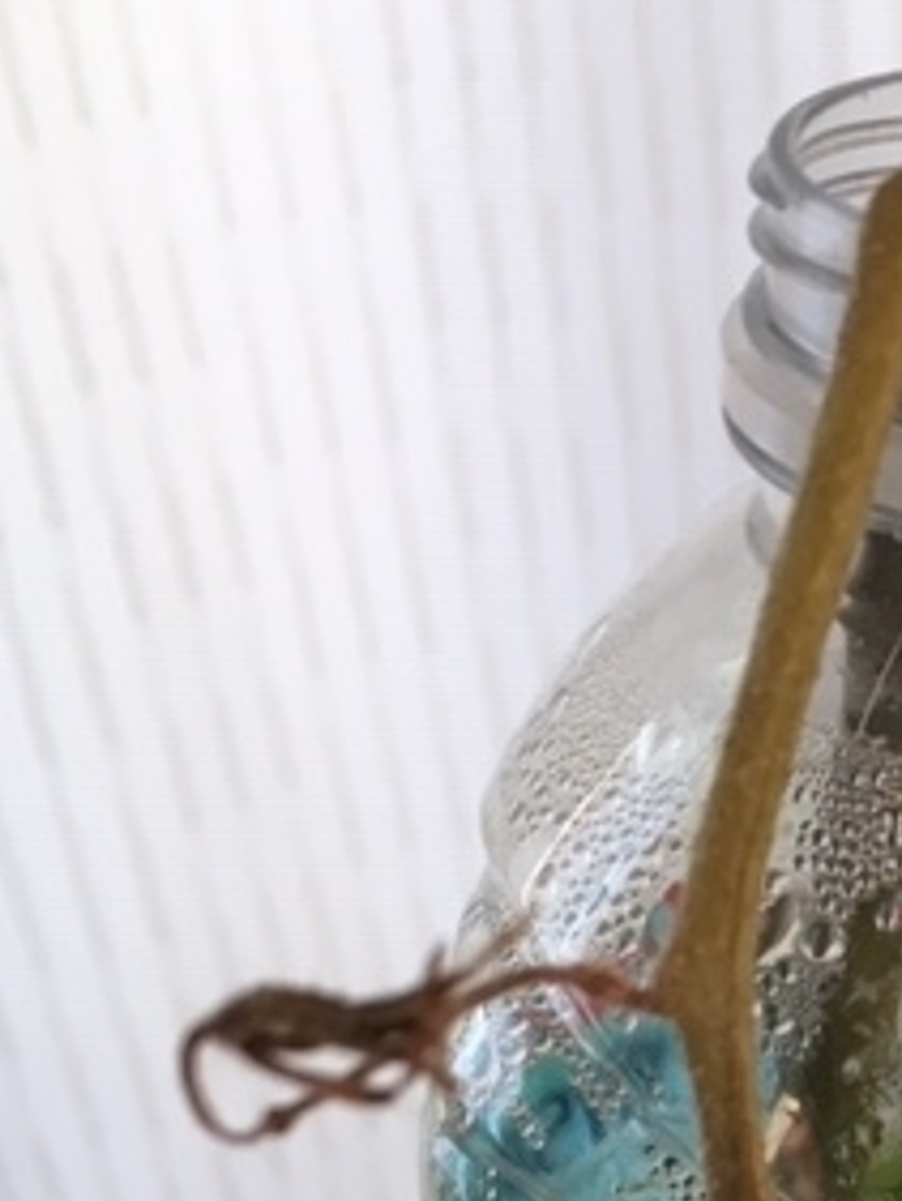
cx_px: 893
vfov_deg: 26.9
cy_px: 1329
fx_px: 2291
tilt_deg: -46.6
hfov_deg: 21.5
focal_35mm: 66
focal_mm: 4.15
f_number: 2.2
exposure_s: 1/40
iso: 25
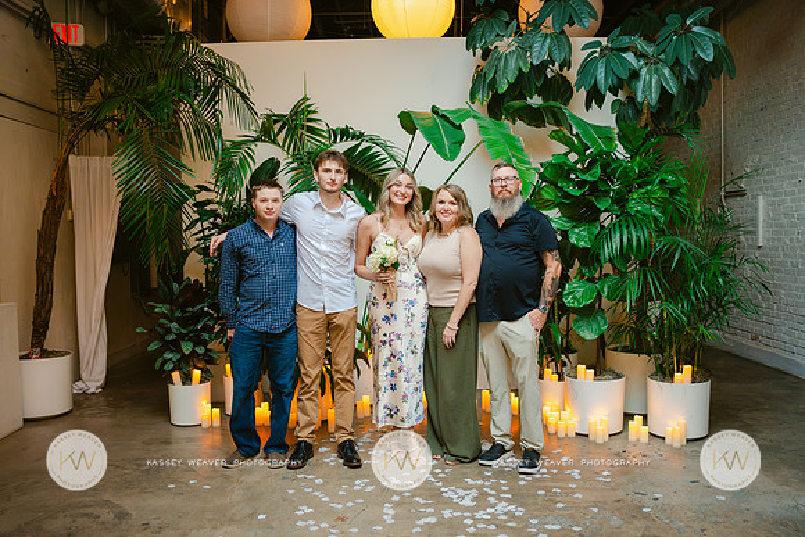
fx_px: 706
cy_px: 268
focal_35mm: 32
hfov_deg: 59.4
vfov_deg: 41.7
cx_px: 402
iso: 1000
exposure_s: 1/250
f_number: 2.8
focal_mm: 31.4
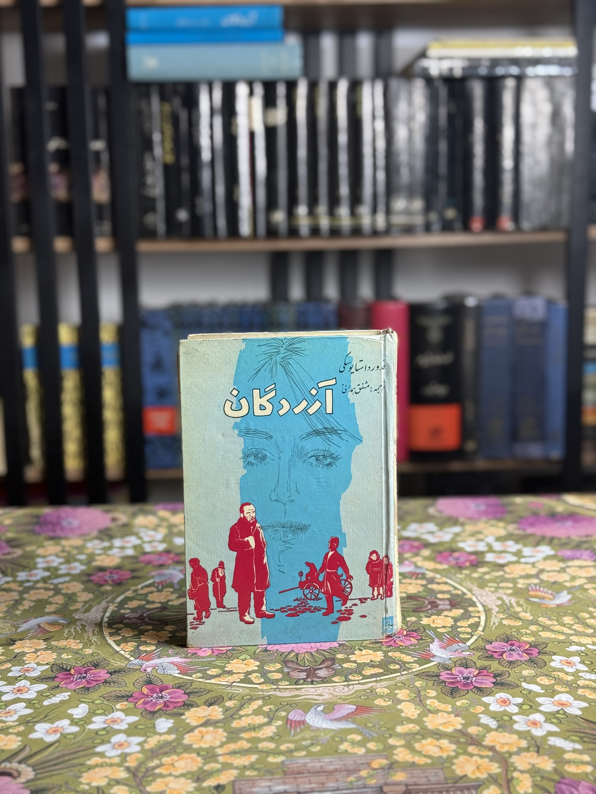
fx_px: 1102
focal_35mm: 48
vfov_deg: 39.7
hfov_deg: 30.3
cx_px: 298
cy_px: 397
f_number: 1.78
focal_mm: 6.76
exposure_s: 1/50
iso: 50
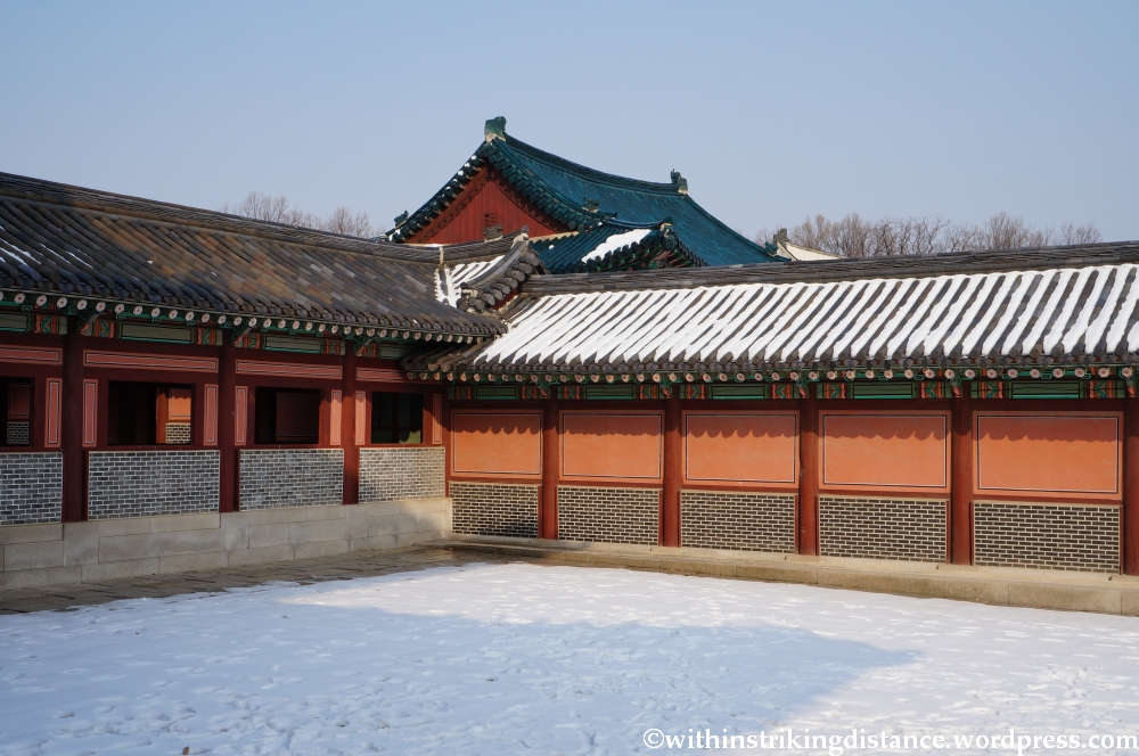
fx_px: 1280
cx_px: 570
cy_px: 378
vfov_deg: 32.9
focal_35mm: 40
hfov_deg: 48.0
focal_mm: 27
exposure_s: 1/250
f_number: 13
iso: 200
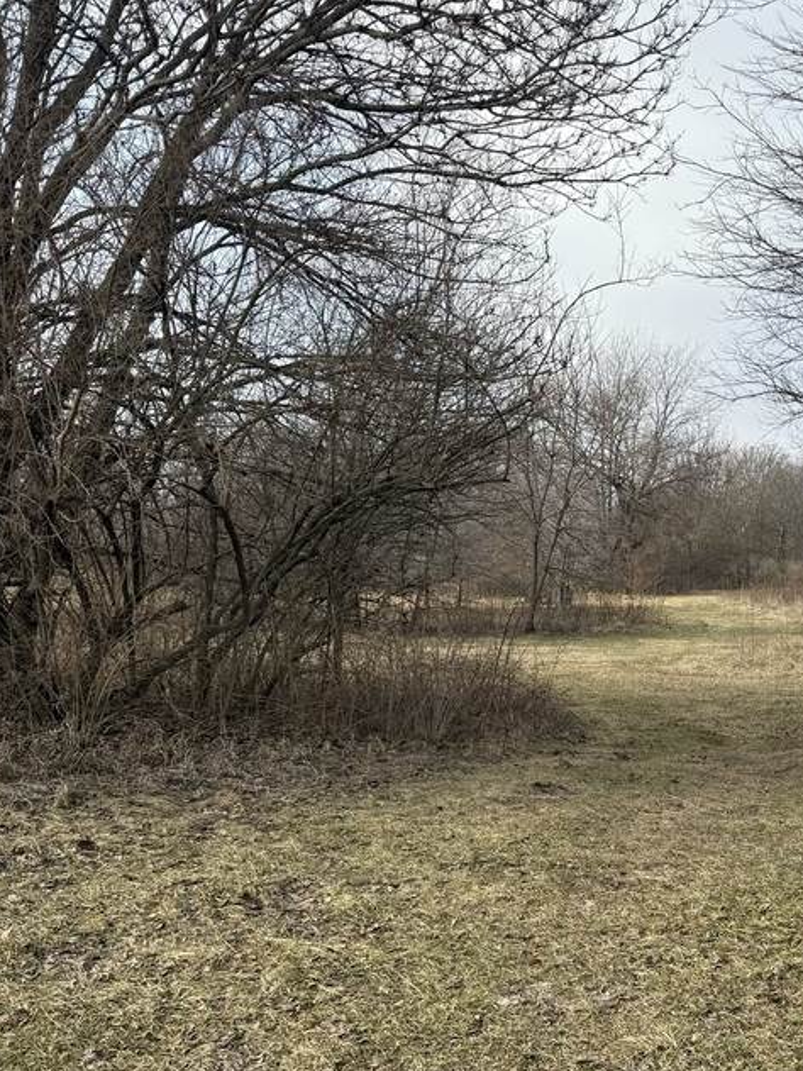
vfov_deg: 45.1
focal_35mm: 41
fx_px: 1268
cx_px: 647
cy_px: 719
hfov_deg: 34.0
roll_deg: -2.5
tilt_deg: -7.7
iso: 80
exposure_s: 1/2110
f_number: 1.78
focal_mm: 6.76
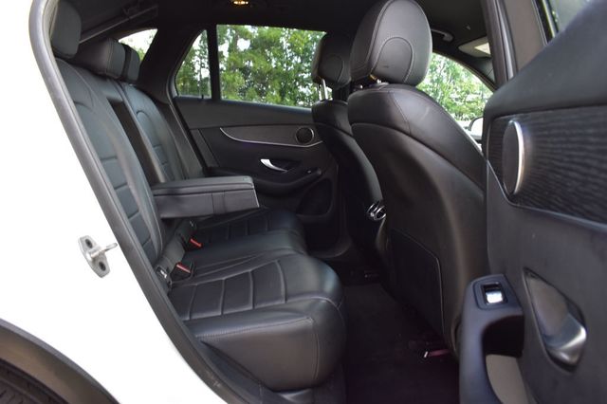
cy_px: 202
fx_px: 455
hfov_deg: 67.4
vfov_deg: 47.9
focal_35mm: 27
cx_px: 304
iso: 400
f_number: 8
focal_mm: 18
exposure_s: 1/60
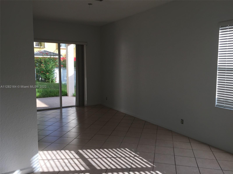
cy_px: 87
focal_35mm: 29
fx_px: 195
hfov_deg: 61.7
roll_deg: +0.1
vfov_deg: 48.2
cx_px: 116
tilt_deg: -5.1
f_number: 2.2
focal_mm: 4.15
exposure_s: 1/237
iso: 32
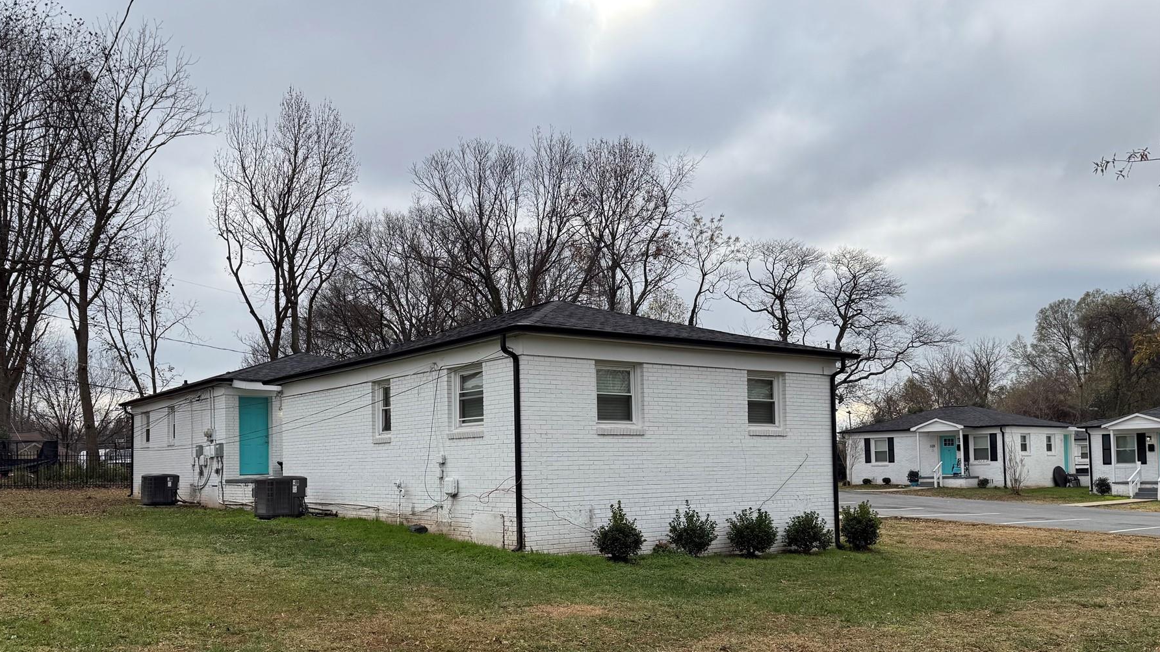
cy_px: 434
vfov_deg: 38.5
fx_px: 923
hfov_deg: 64.0
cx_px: 496
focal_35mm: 30
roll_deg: +0.9
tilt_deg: +2.9
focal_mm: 6.76
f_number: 1.78
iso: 80
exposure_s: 1/3145
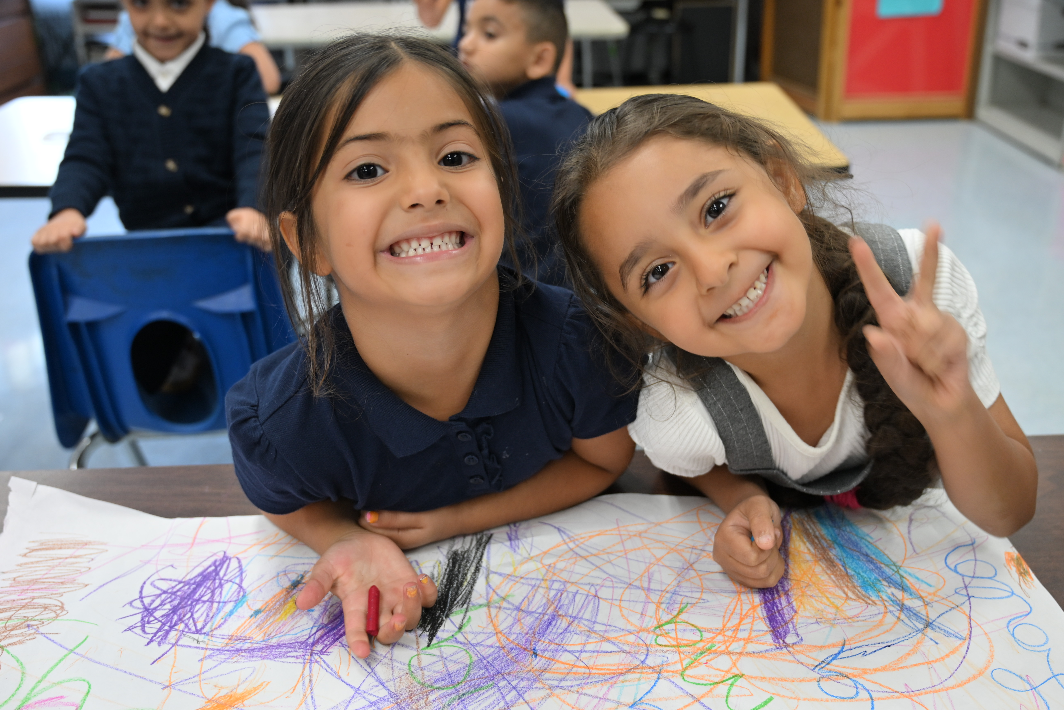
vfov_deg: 36.3
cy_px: 345
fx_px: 1081
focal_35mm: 37
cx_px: 544
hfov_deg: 52.4
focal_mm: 31.5
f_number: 4
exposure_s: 1/60
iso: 560
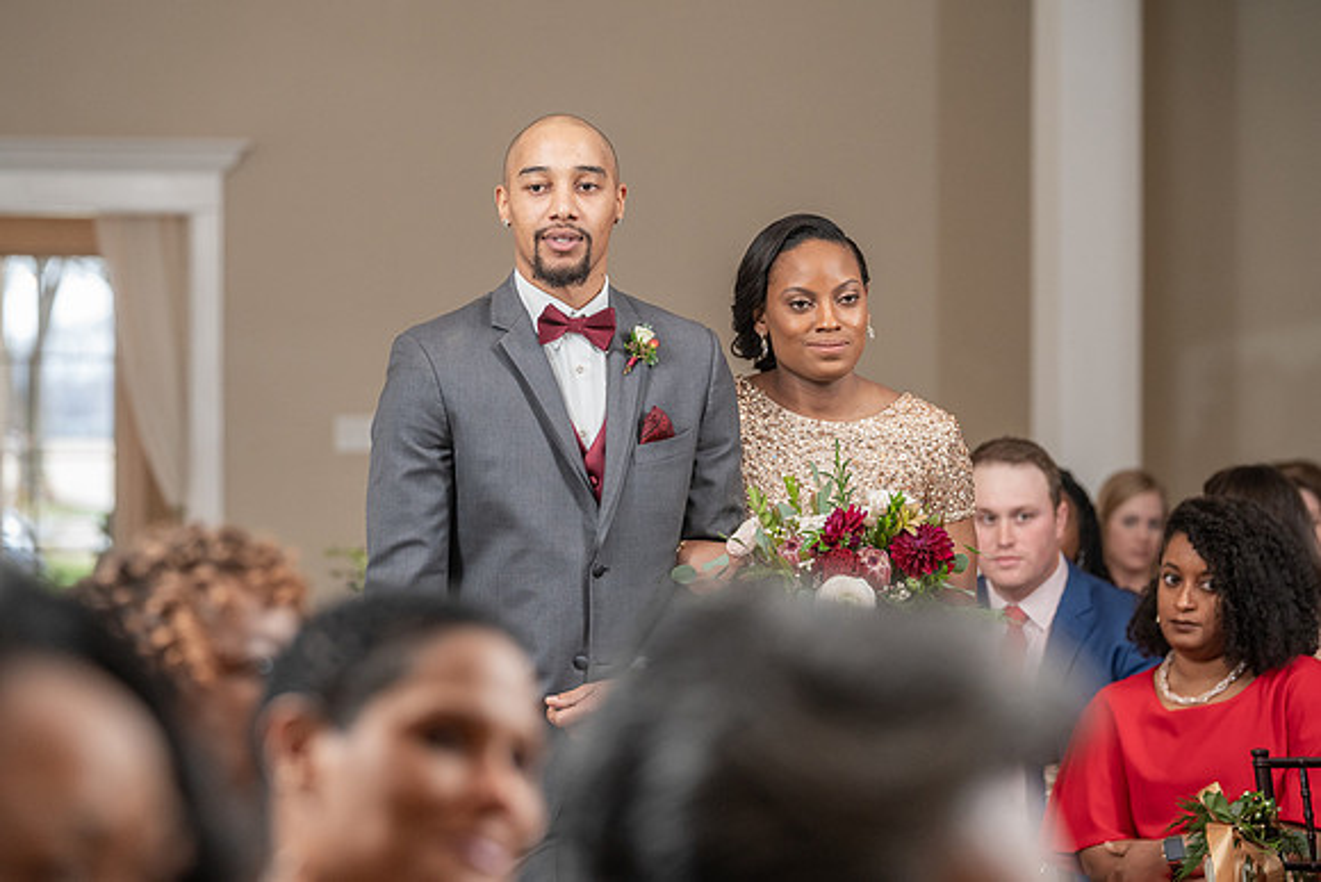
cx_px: 701
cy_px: 430
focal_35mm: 149
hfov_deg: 13.8
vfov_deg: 9.2
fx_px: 5456
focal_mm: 132
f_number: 4
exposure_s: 1/200
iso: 2000
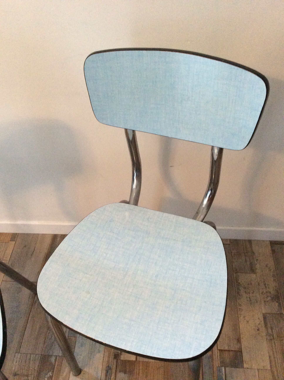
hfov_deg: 44.1
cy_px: 190
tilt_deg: -48.7
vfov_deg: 56.9
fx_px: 351
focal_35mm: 32
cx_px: 142
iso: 250
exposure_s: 1/20
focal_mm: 3.3
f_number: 2.4
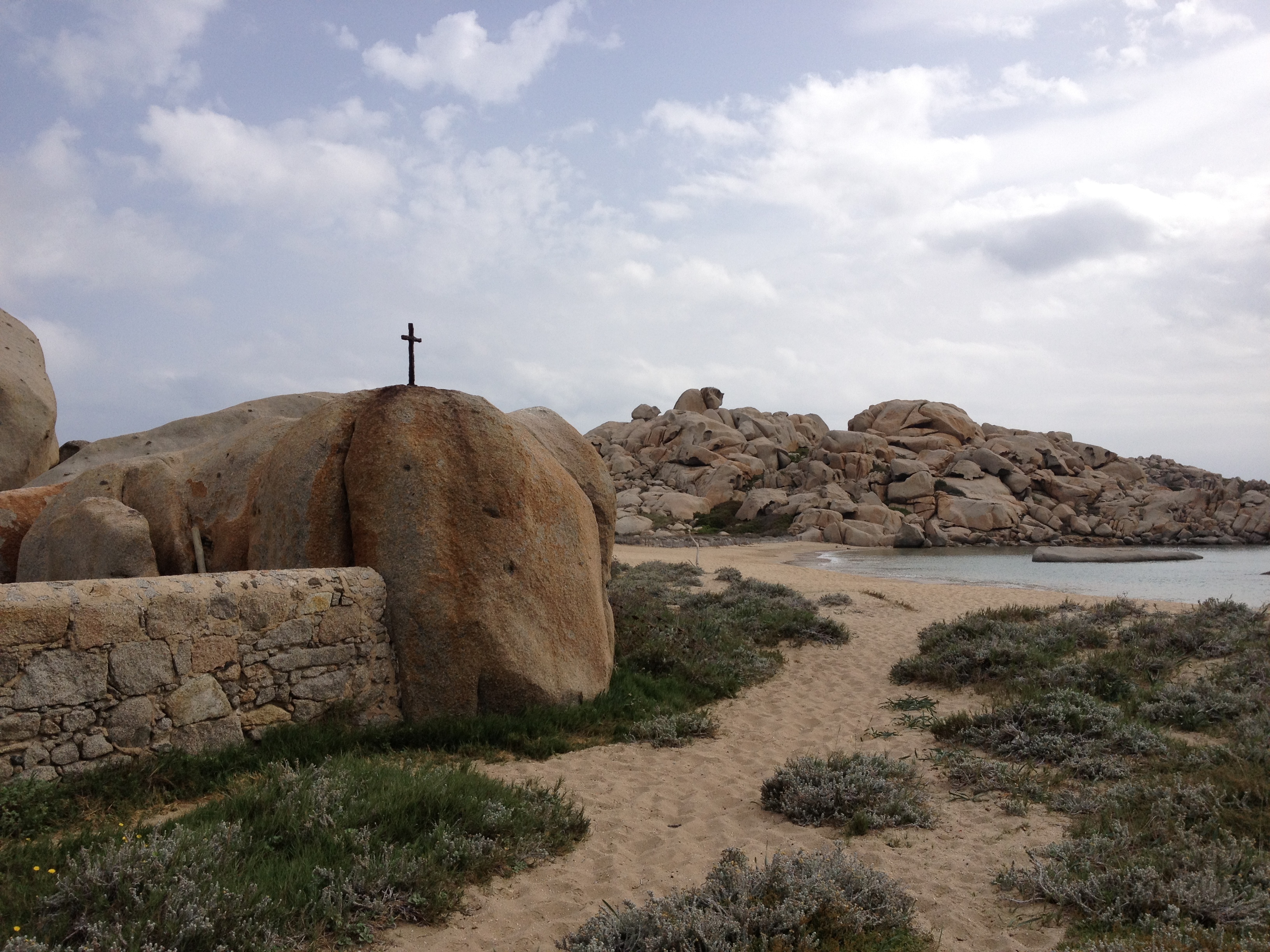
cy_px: 476
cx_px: 635
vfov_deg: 40.7
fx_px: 1284
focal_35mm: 35
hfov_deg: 52.6
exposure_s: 1/2304
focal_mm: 4.28
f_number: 2.4
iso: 64
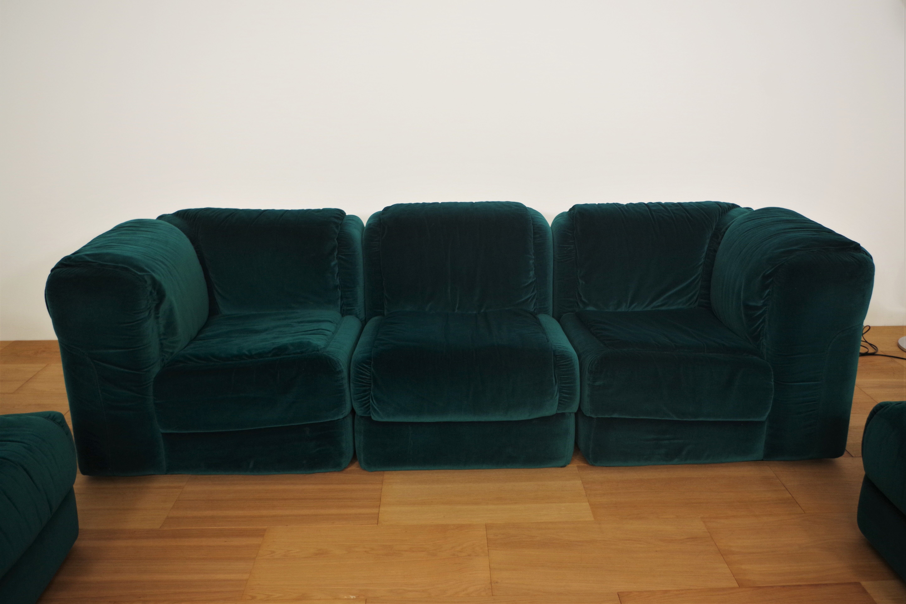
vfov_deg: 42.3
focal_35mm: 31
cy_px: 302
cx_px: 453
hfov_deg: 60.3
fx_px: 780
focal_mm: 21.25
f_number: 4
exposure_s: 1/60
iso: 800
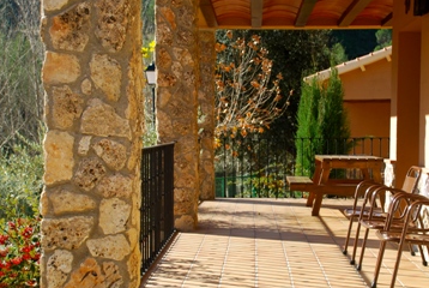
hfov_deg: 30.6
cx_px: 250
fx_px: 783
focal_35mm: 66
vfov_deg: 20.8
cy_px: 154
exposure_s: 1/125
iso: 100
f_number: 5.6
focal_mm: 35
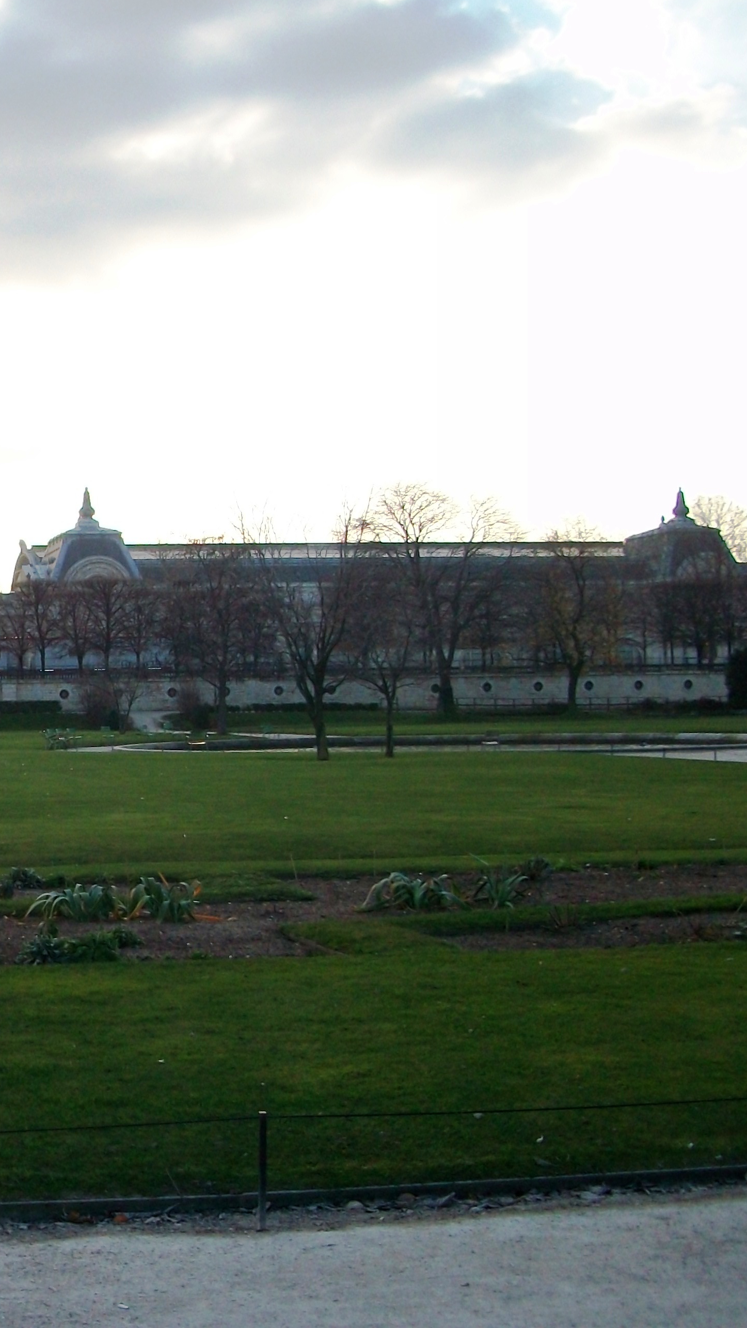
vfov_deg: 41.3
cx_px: -119
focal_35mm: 50
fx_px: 1760
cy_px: 656
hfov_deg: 22.3
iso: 80
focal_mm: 5.7
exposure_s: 1/800
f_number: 2.8
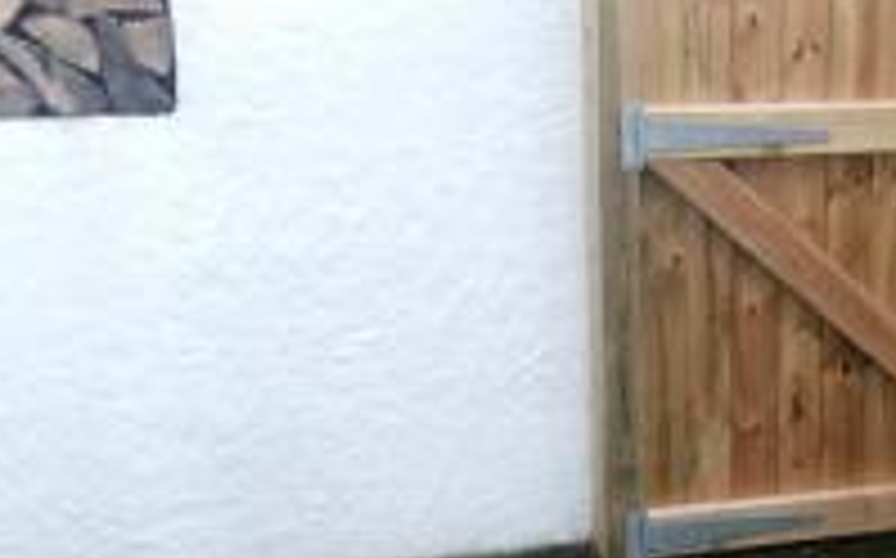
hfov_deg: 23.2
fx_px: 2049
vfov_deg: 15.2
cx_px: 988
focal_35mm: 84
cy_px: 578
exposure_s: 1/50
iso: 50
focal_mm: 3.96
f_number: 1.8
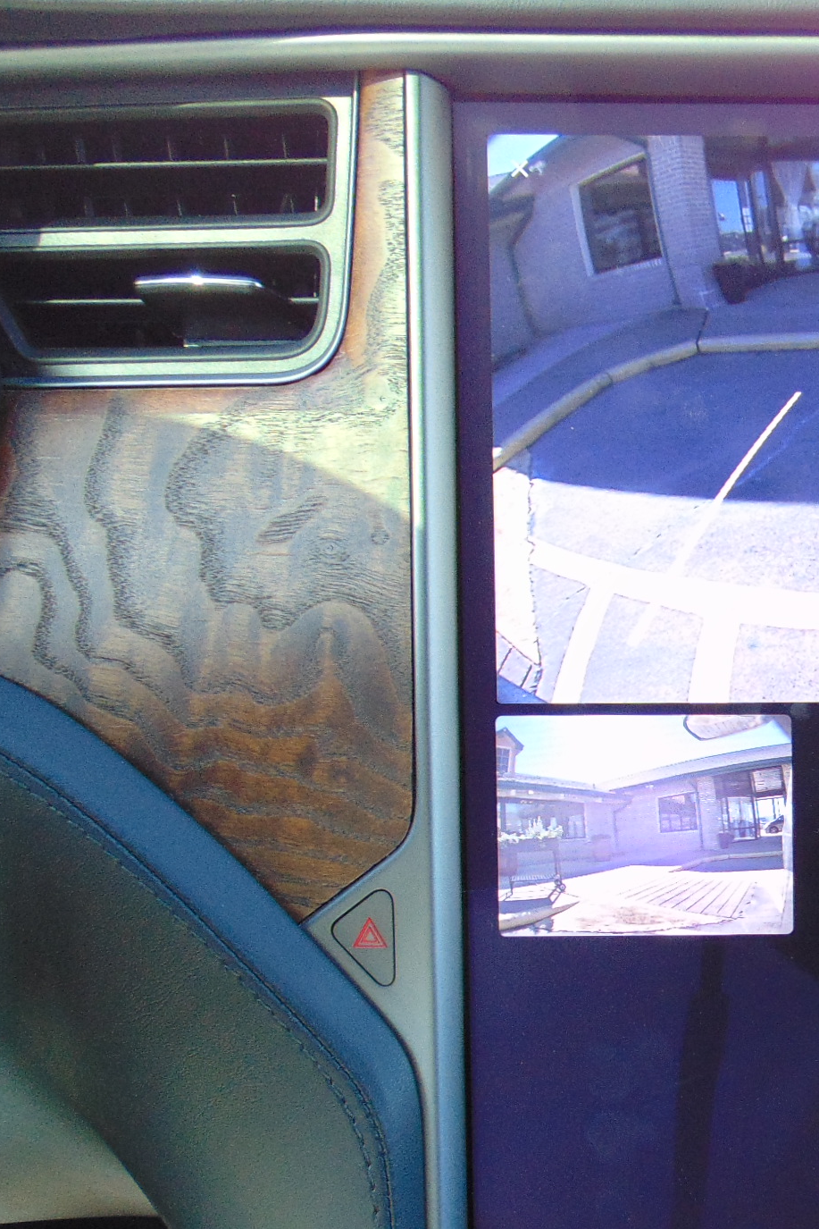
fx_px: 1672
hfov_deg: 25.5
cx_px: 905
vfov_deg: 39.8
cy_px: 840
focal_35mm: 49
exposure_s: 1/30
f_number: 3
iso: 100
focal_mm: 4.5
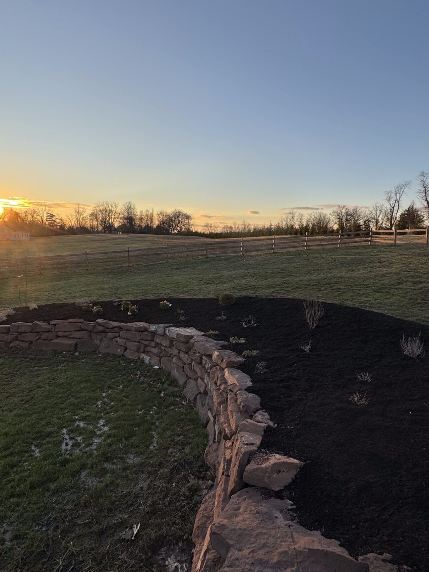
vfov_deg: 79.0
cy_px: 283
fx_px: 347
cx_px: 213
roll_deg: -1.1
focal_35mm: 21
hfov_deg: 63.4
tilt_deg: -6.9
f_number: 2.2
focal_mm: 2.22
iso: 40
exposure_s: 1/522
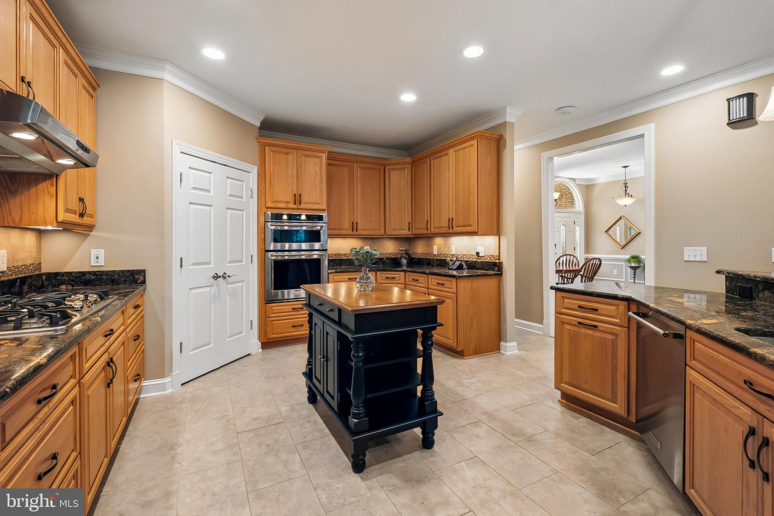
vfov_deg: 77.3
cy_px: 258
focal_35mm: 15
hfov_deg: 100.4
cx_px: 387
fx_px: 322
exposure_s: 1/80
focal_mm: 10
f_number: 5.6
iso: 400
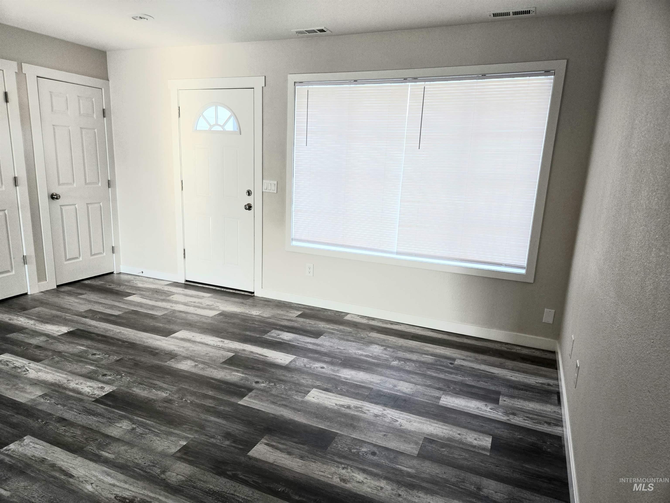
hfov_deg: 73.9
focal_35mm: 23
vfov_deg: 58.9
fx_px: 445
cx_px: 335
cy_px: 252
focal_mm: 5.4
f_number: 1.8
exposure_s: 1/182
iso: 200
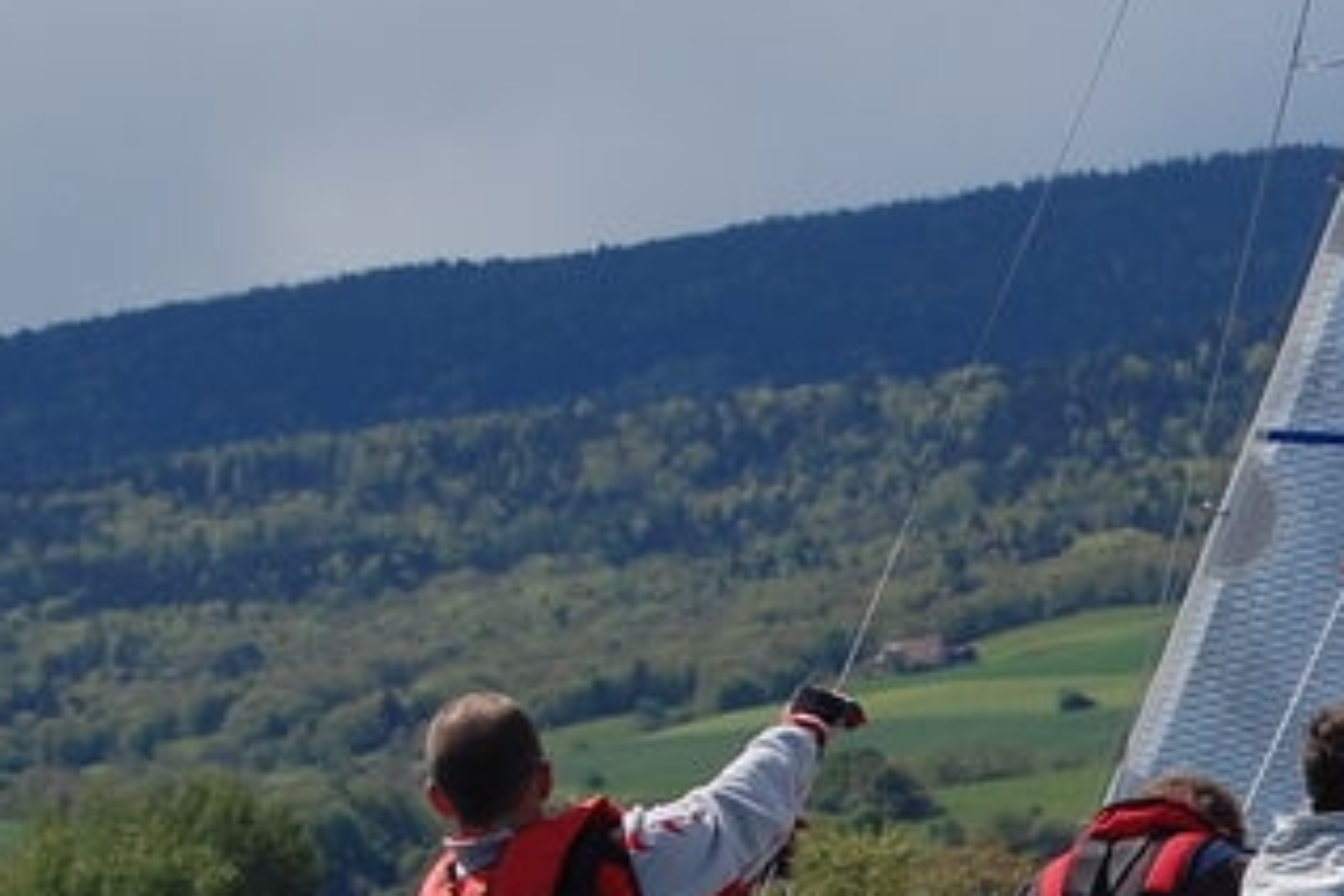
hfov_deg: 7.7
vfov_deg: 5.2
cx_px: 1703
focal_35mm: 266
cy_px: 945
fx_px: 9915
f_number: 8
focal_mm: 55
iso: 200
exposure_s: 1/800
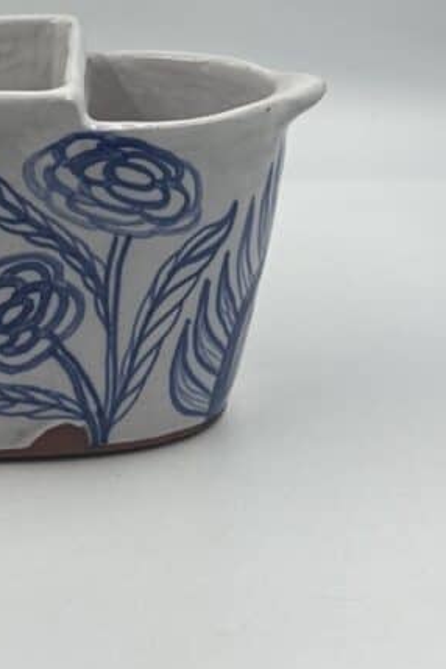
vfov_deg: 21.7
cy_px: 150
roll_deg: -0.9
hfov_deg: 14.5
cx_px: 3
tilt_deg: -20.3
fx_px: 1728
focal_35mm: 93
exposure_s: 1/546
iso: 64
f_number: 1.78
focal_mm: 6.86
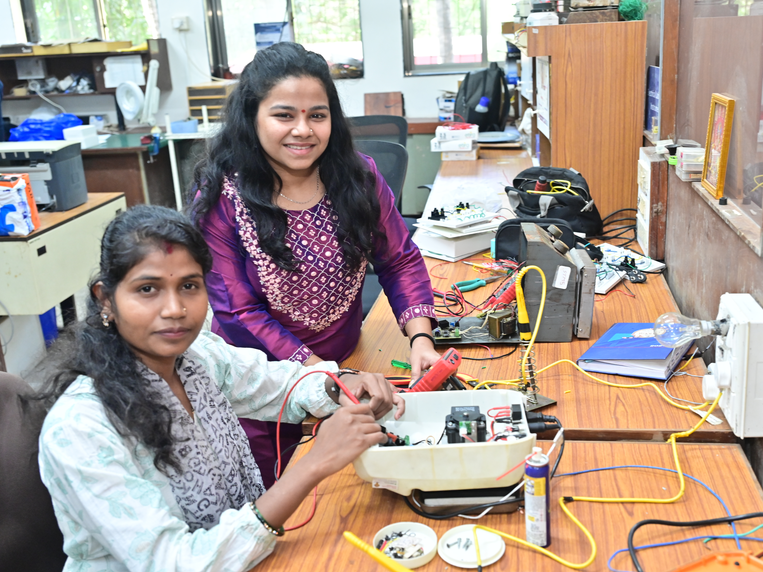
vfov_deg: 38.1
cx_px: 410
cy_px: 285
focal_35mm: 38
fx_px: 828
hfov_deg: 49.5
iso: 2500
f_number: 4
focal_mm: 34.5
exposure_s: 1/125
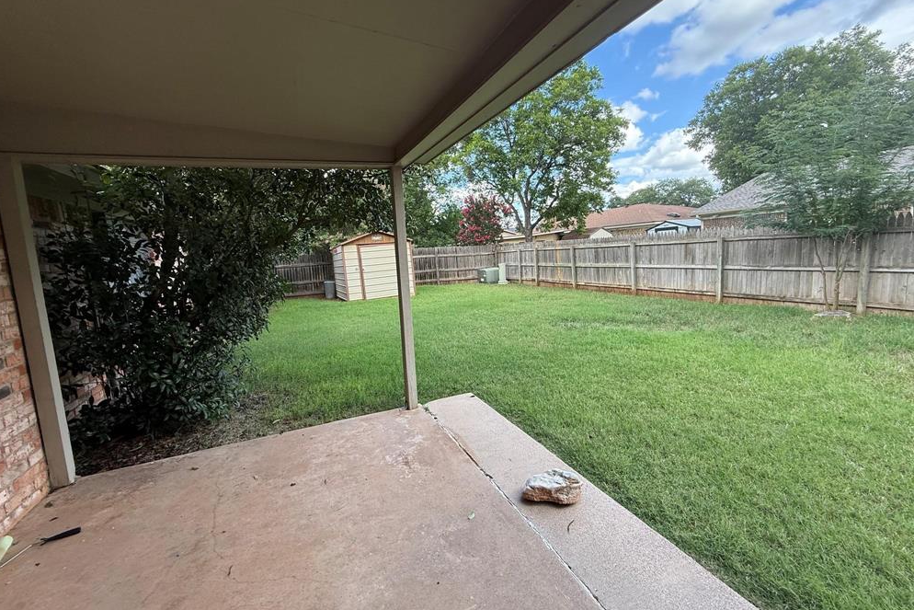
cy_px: 287
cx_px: 460
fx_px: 381
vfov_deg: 77.3
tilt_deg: -5.3
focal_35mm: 15
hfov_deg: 100.4
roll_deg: +3.0
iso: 64
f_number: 2.2
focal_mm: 2.22
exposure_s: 1/262
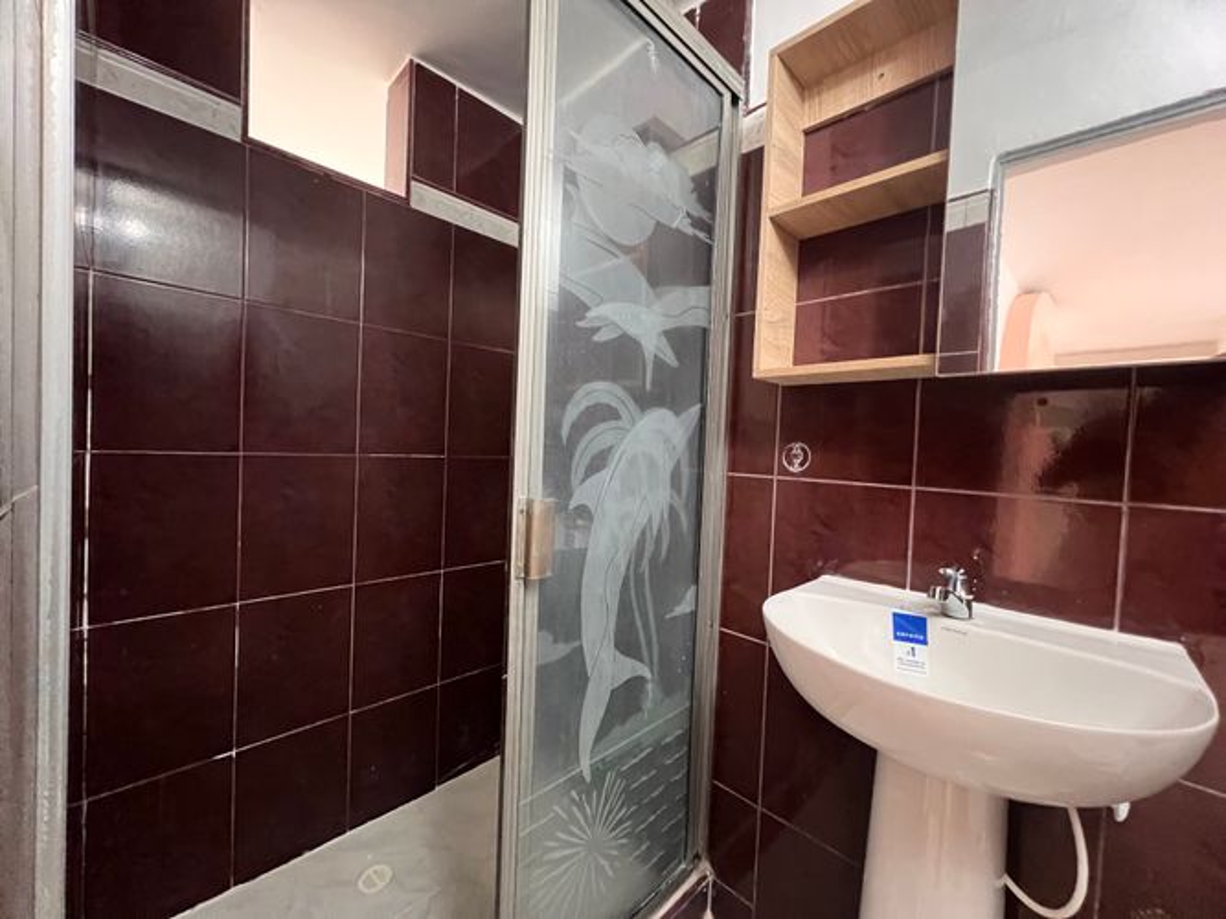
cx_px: 613
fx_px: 460
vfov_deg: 89.9
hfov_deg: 106.2
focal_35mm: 13
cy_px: 460
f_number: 1.8
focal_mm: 1.57
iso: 1000
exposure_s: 1/48
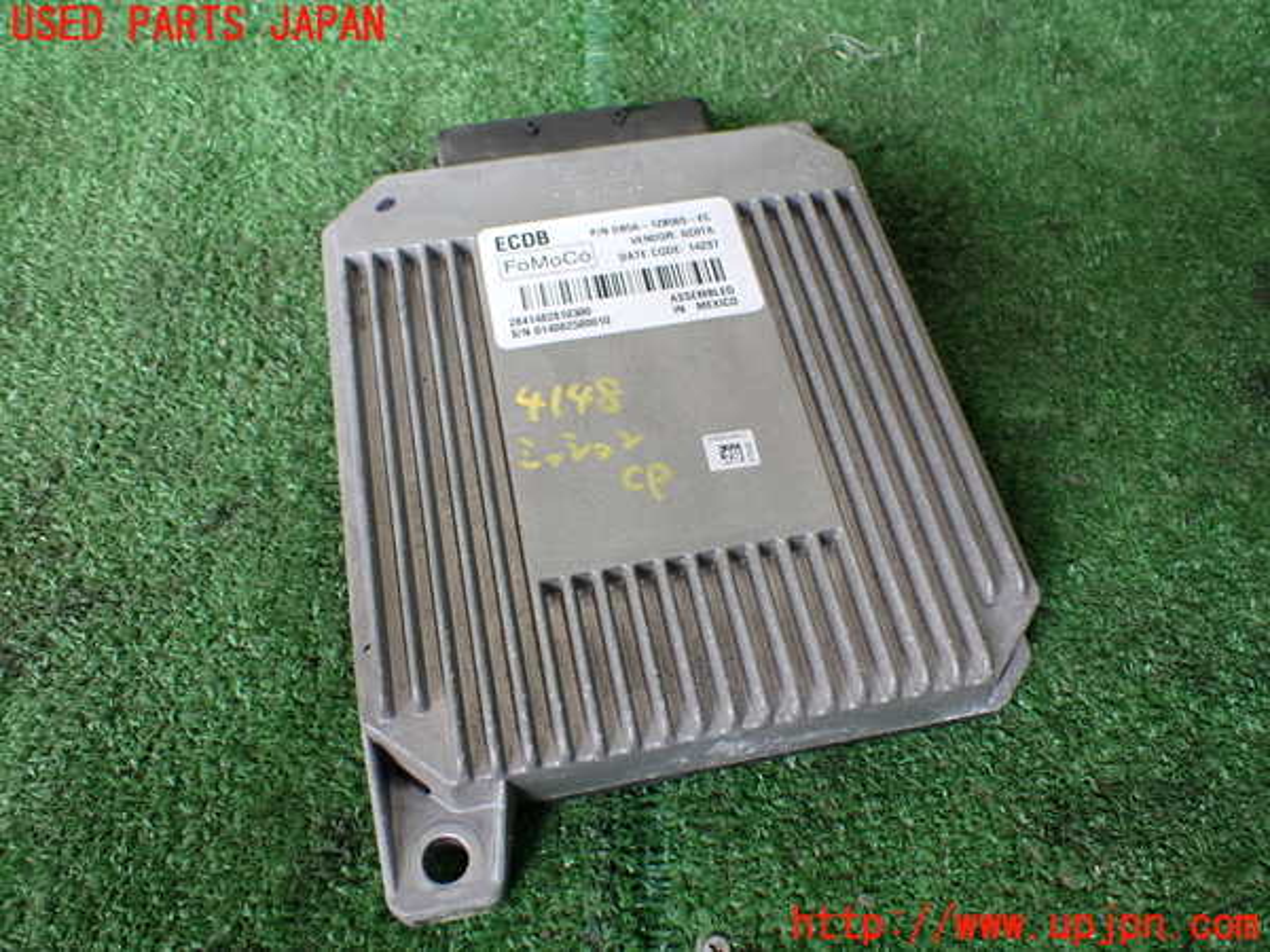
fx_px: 1101
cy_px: 476
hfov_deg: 60.0
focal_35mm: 30
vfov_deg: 46.8
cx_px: 635
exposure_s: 1/125
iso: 250
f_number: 2.3
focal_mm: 5.4
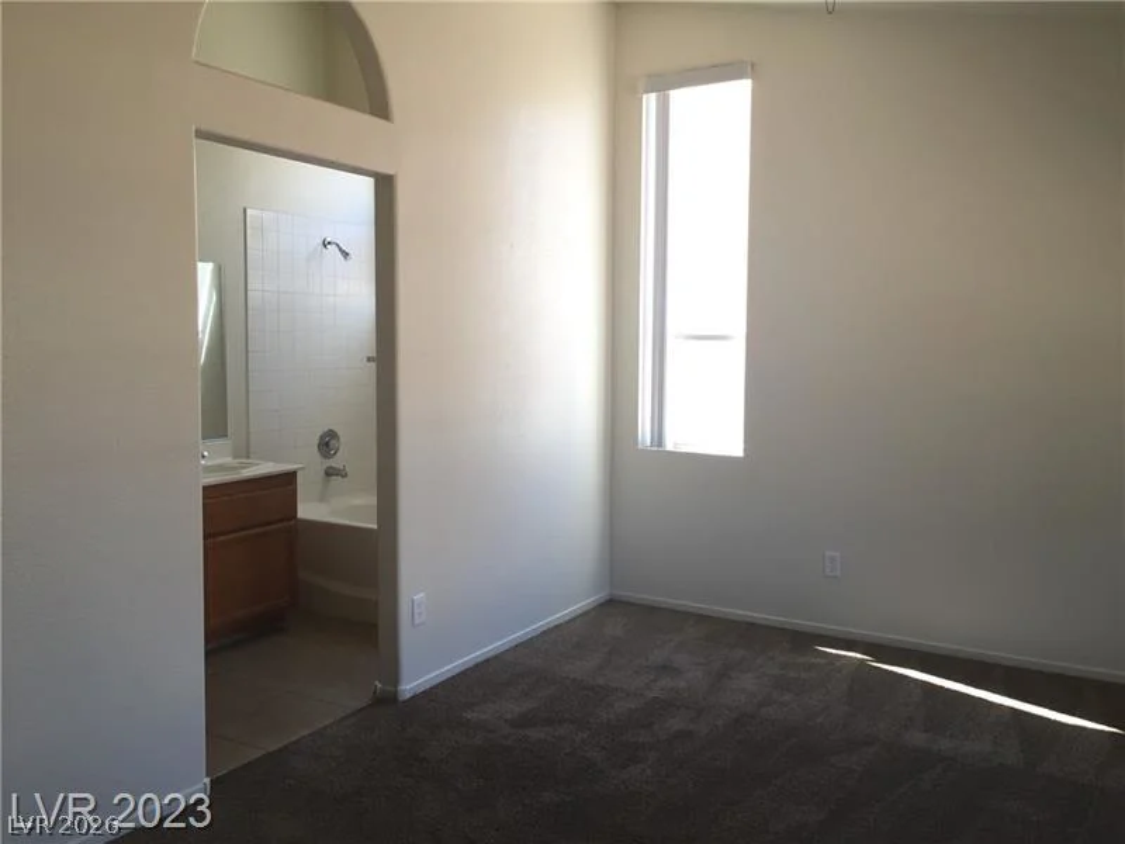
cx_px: 562
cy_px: 422
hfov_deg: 61.7
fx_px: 942
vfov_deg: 48.2
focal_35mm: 29
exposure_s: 1/60
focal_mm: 4.15
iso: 32
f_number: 2.2
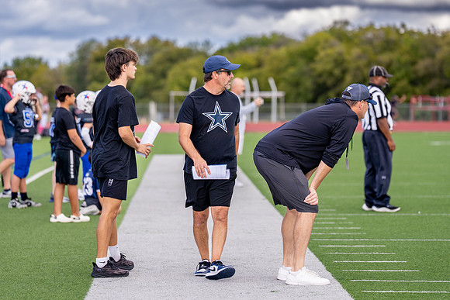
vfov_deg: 8.1
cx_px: 206
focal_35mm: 169
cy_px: 138
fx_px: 2109
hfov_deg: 12.2
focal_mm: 139
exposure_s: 1/2500
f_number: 2.8
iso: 320
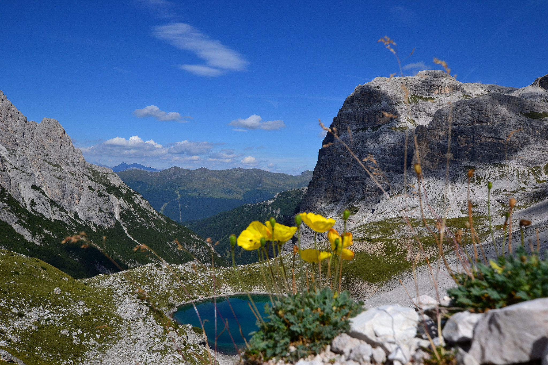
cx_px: 274
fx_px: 457
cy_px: 182
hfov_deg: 61.9
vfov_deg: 43.6
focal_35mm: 30
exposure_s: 1/500
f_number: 11
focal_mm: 20
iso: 220
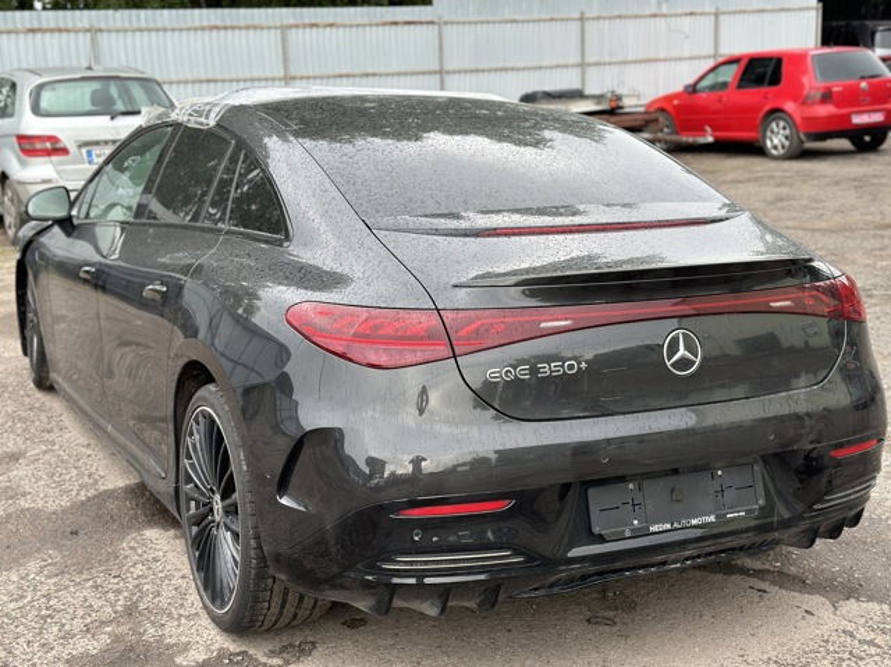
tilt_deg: -12.9
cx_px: 446
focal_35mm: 48
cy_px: 334
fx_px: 1235
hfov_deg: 39.7
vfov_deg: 30.2
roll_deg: +1.9
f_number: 1.78
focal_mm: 6.86
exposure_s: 1/281
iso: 80
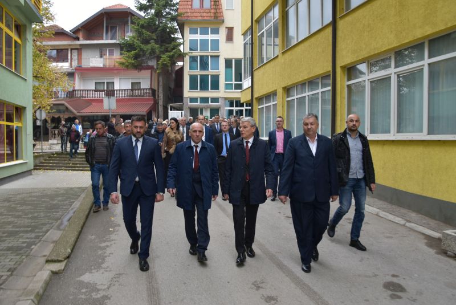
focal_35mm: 32
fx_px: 399
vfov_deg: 41.8
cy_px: 152
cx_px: 228
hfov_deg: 59.4
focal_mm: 21
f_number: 3.8
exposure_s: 1/60
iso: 200
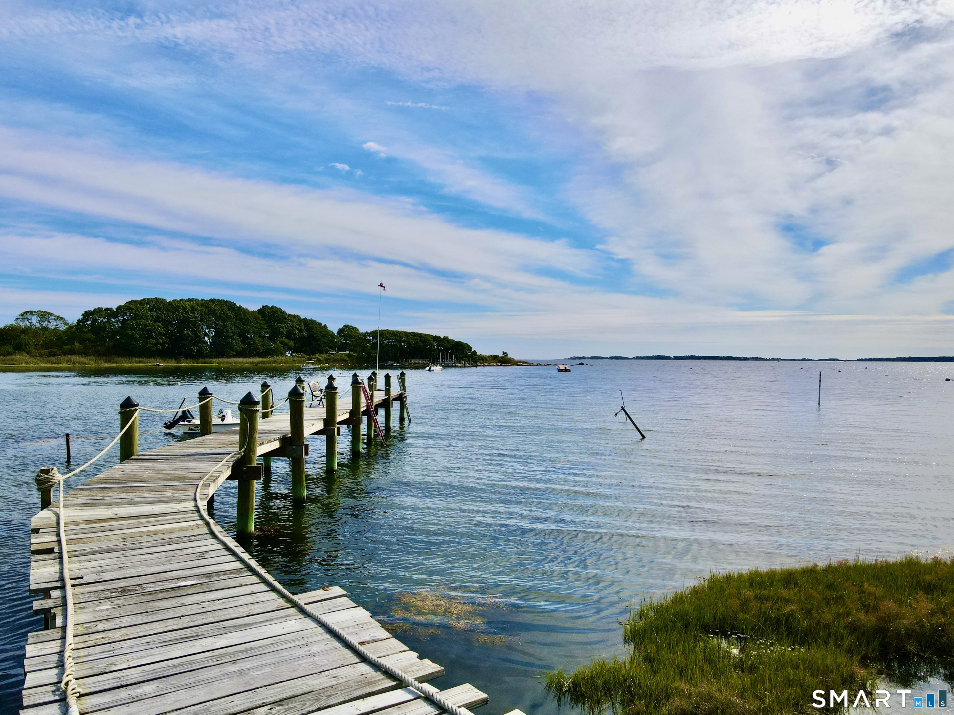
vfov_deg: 56.8
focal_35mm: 24
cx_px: 477
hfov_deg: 71.6
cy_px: 358
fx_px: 661
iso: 100
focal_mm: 4.5
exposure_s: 1/1000
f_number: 2.8
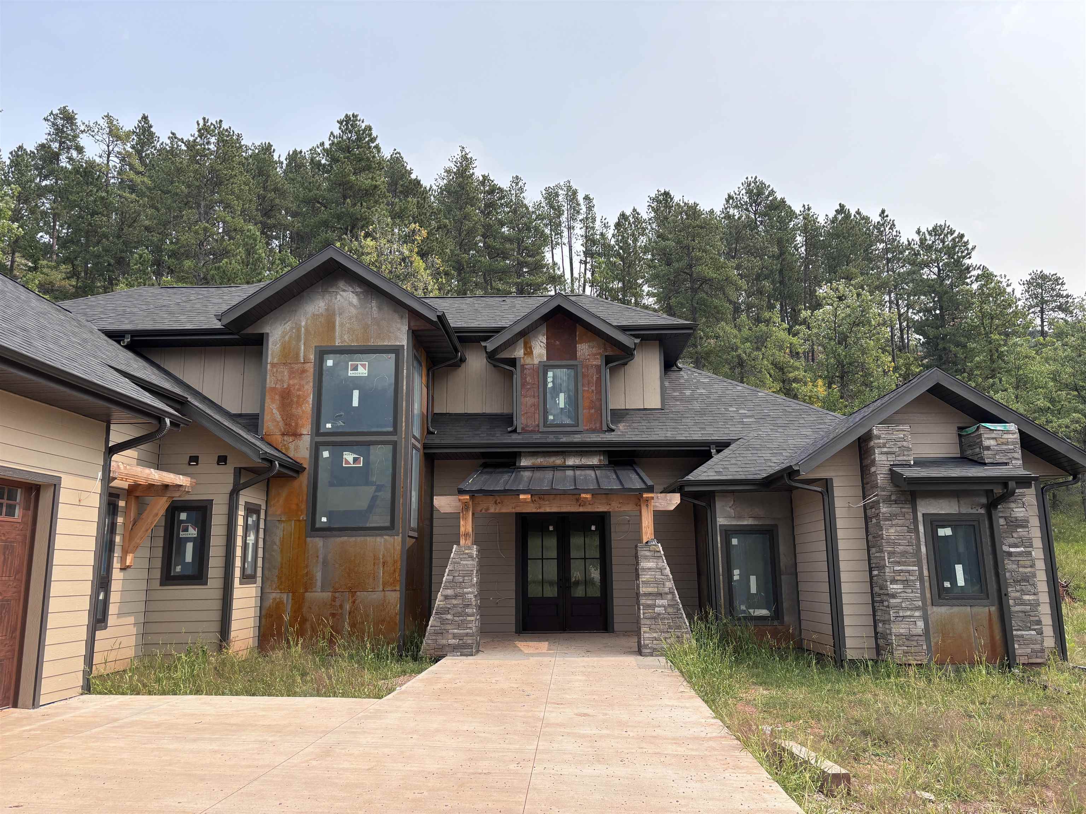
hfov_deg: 67.3
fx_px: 816
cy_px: 407
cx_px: 543
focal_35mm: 26
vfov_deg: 53.1
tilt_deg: +11.4
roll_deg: +1.1
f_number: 1.6
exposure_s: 1/2193
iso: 50
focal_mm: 5.96
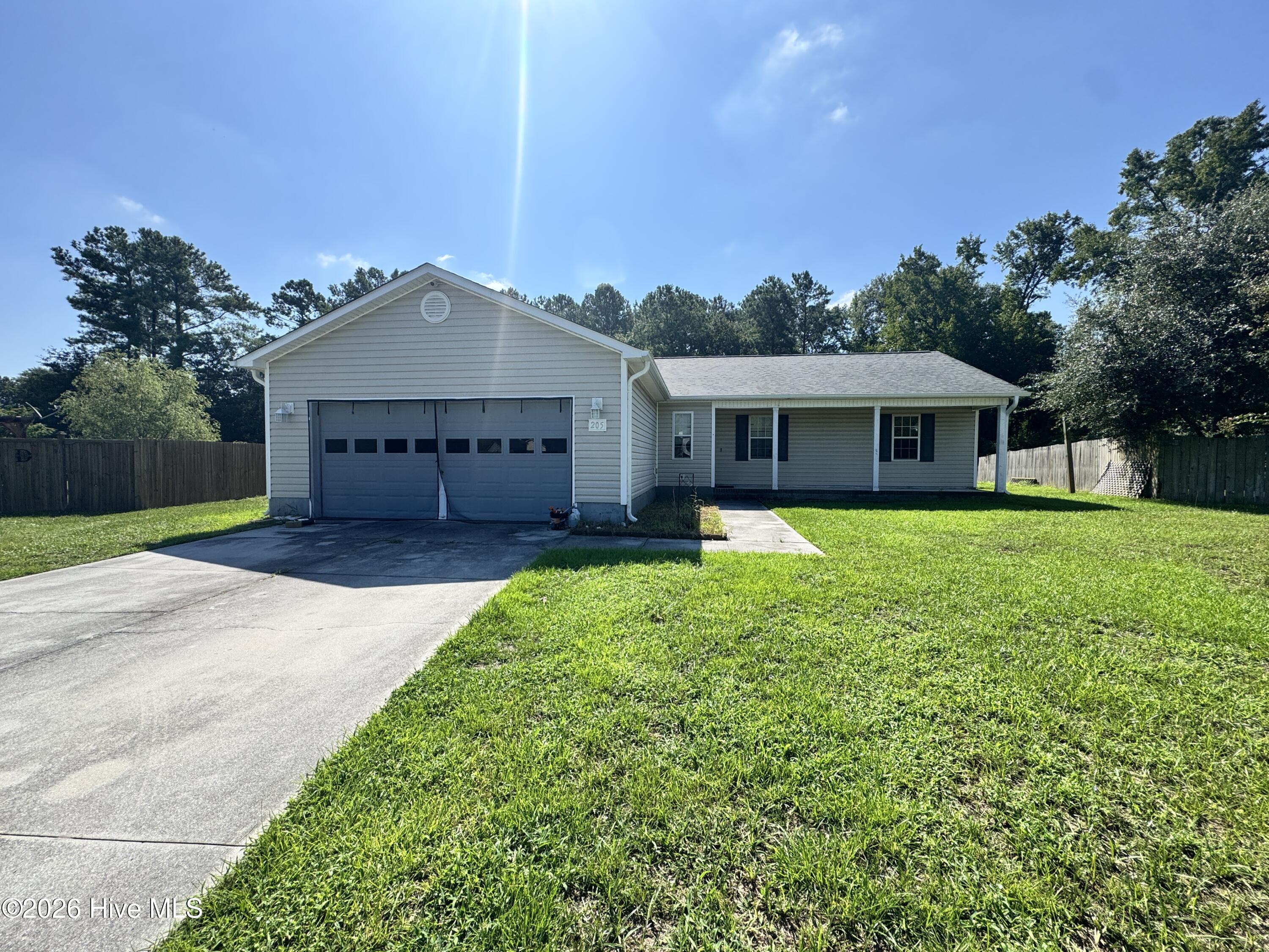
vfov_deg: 85.7
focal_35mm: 14
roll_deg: -0.3
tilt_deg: -2.5
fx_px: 513
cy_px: 476
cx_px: 634
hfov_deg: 102.1
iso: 40
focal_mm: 2.22
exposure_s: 1/1256
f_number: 2.2
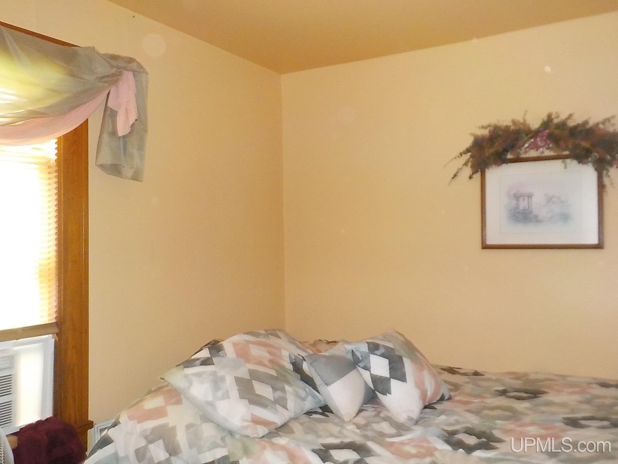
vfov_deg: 46.8
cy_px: 232
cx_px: 309
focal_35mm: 30
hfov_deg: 60.0
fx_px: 536
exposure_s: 1/4
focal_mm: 4.1
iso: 800
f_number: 3.3
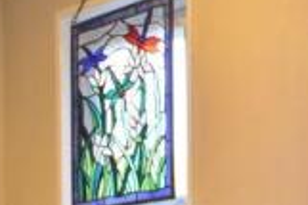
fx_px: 521
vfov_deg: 17.2
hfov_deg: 29.2
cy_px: 391
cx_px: 352
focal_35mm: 61
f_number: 4
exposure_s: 1/60
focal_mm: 10
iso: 450
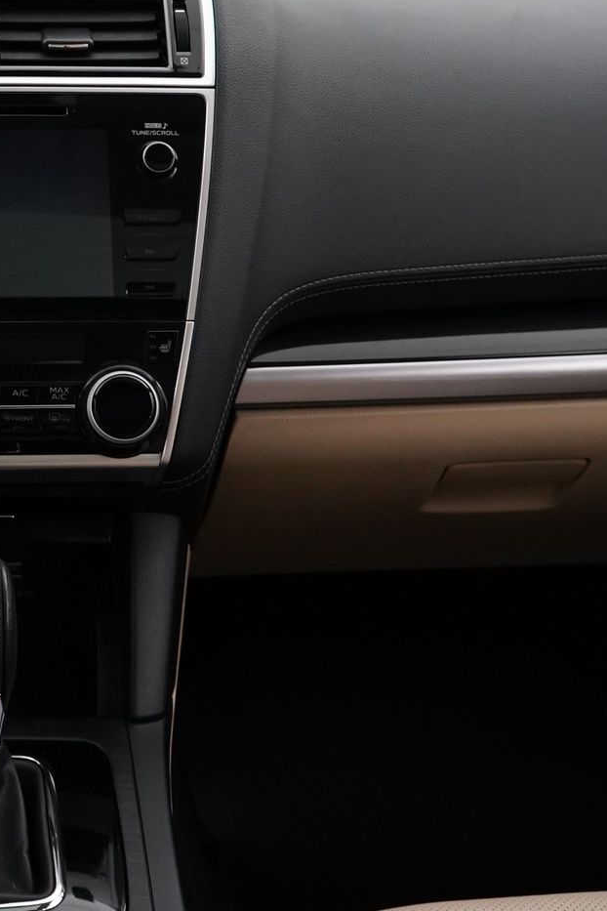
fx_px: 1897
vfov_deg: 26.4
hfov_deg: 17.6
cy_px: 163
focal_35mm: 75
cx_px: -36
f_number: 3.5
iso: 4000
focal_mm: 28
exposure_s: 1/160
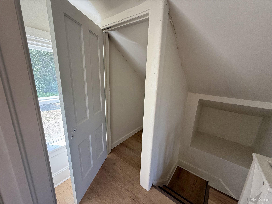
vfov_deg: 85.7
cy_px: 102
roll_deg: -2.7
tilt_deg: -13.9
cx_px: 136
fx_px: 110
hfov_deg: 102.1
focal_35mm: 14
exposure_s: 1/99
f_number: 2.2
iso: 200
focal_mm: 2.22
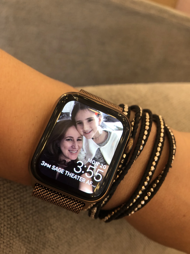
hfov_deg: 49.7
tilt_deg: -40.8
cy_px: 127
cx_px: 95
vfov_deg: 63.4
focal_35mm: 28
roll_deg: -11.4
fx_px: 205
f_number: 1.8
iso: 40
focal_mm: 3.99
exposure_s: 1/24
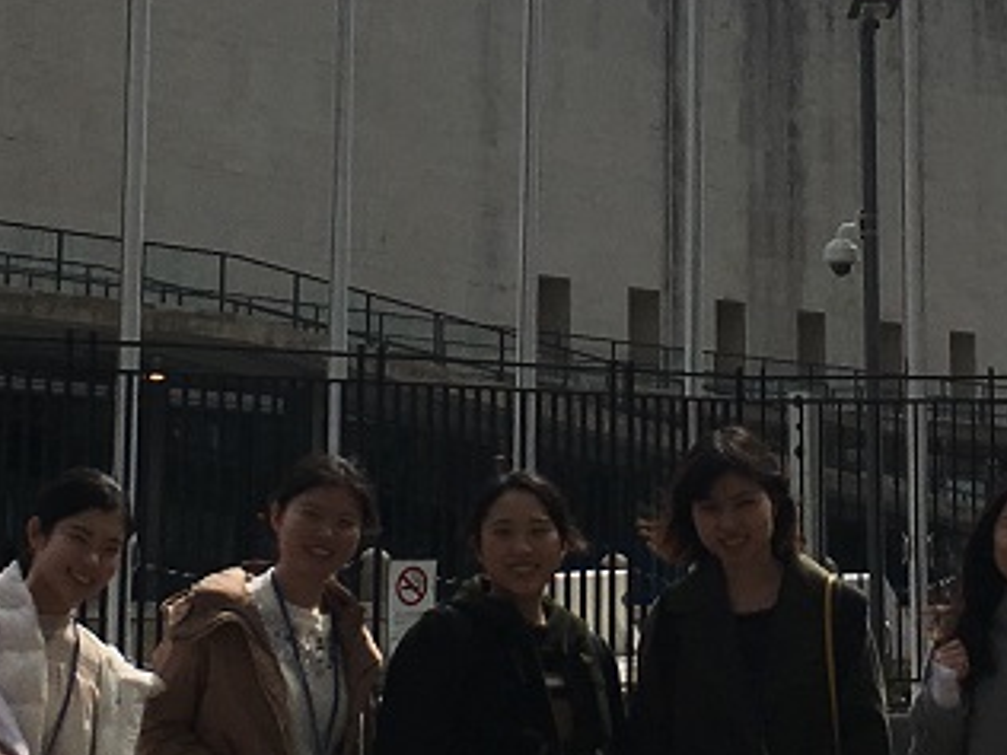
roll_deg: -0.7
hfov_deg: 17.7
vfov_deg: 13.1
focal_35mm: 111
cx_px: 539
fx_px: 3229
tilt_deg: +11.8
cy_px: -25
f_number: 2.2
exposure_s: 1/4274
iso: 25
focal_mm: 4.15
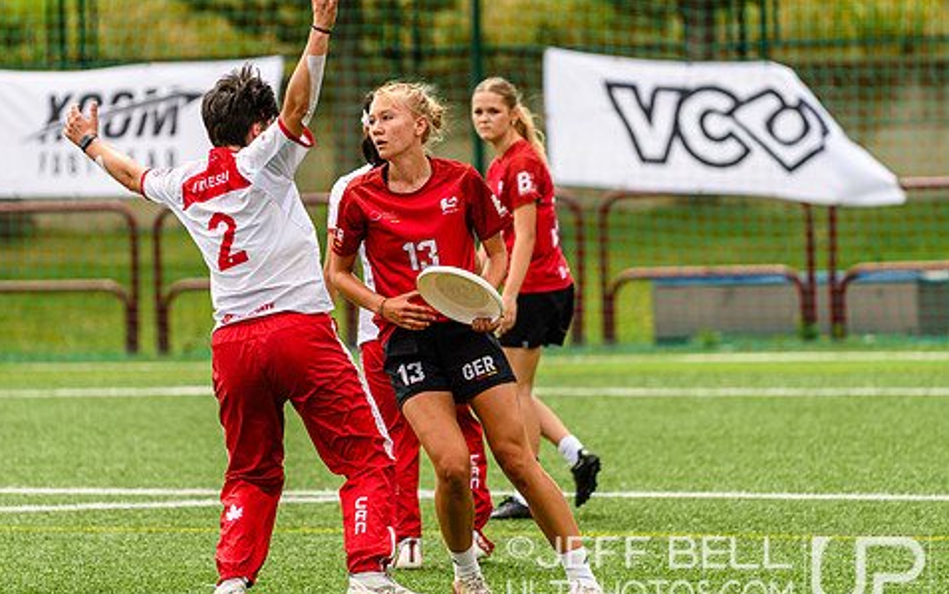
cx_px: 375
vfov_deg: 3.5
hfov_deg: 5.7
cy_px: 249
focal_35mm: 371
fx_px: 9598
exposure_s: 1/1000
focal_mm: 200
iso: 125
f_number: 3.2
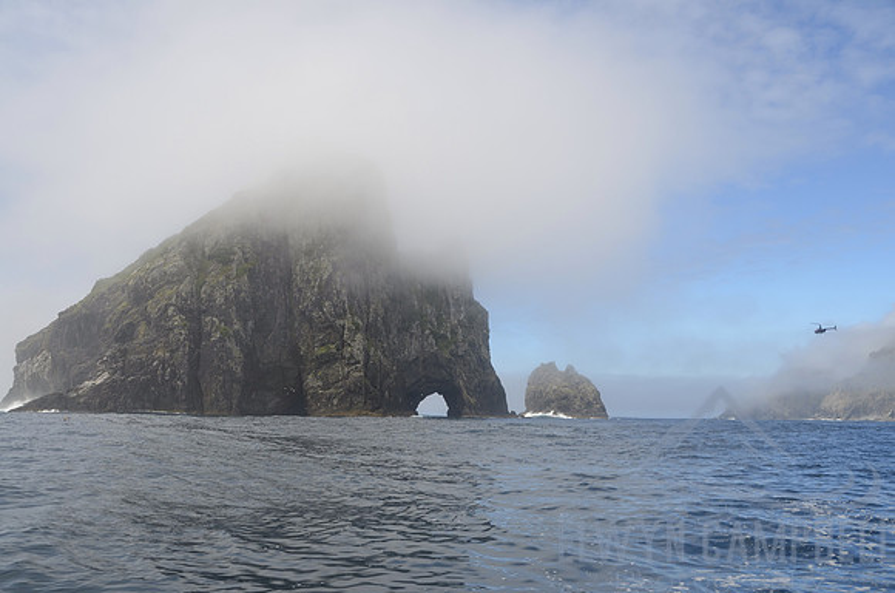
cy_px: 296
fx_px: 819
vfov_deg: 39.8
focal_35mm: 33
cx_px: 448
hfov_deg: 57.3
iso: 100
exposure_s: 1/250
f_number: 8
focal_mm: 22
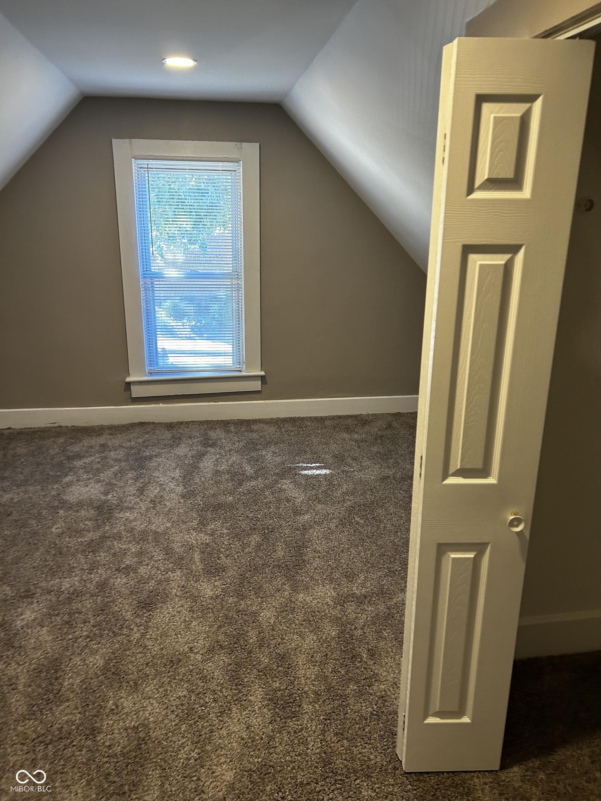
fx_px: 602
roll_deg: -2.4
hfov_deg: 53.1
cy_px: 400
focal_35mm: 26
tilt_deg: -14.5
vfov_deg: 67.3
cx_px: 300
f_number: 1.5
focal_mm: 5.7
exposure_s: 1/60
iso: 125
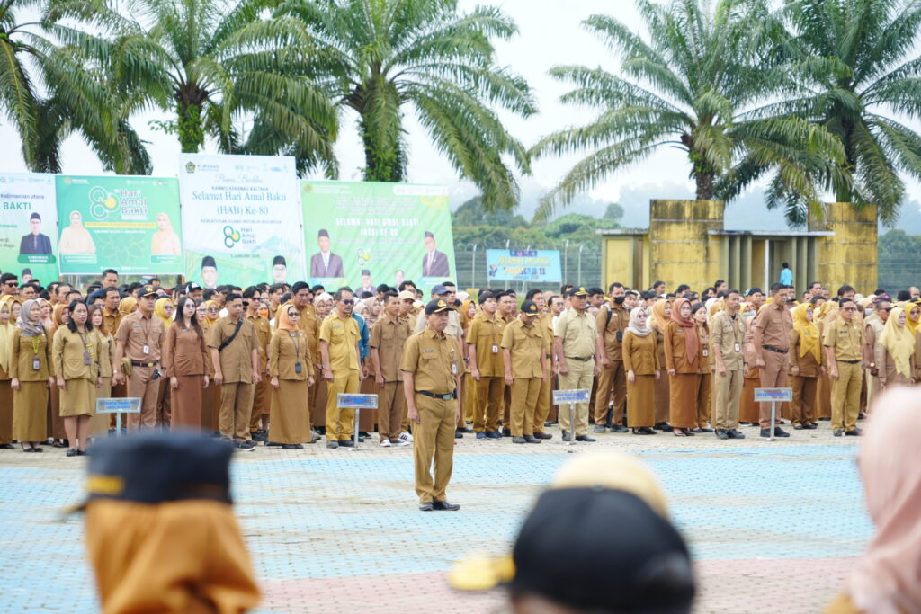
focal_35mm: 134
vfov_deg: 10.2
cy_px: 307
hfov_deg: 15.3
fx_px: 3428
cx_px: 460
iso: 500
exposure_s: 1/200
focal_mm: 134
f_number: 6.3
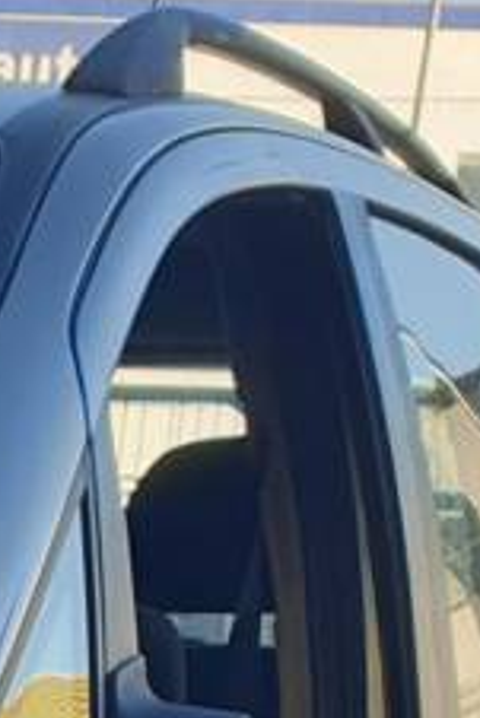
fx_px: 3434
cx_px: -1119
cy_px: 1576
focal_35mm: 172
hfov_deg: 6.9
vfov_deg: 10.6
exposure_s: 1/319
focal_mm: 4.3
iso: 50
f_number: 2.4
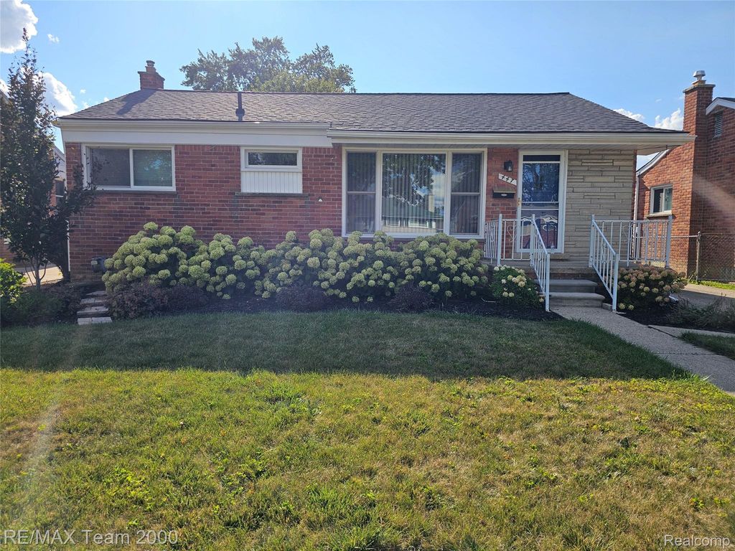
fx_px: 488
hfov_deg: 73.9
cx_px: 368
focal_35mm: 23
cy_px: 276
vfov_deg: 58.9
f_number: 1.7
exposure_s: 1/761
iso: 10
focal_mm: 6.3
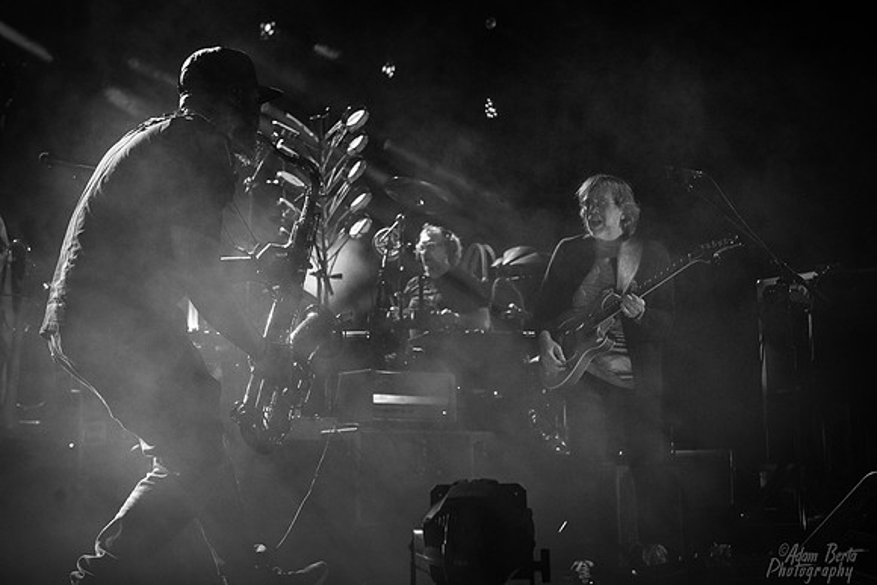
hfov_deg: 28.8
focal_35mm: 70
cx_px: 438
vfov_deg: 19.5
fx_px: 1706
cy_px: 292
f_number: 5.6
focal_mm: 70
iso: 3200
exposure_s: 1/640
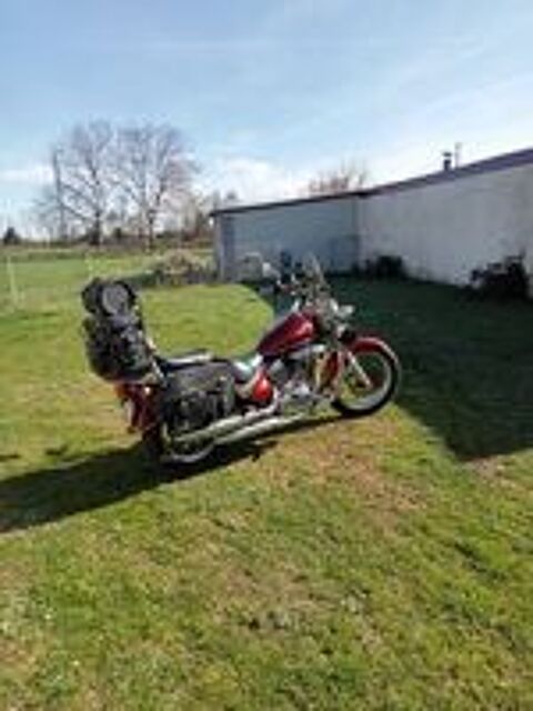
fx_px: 575
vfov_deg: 63.4
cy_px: 356
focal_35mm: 28
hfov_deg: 49.7
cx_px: 266
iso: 100
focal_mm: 3.46
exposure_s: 1/788
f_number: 2.2
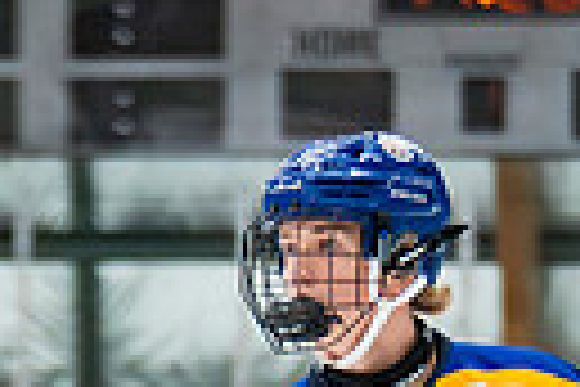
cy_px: 564
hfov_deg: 3.1
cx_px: 409
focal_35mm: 667
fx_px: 10745
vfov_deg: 2.1
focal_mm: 100
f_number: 2.8
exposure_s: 1/640
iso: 2500
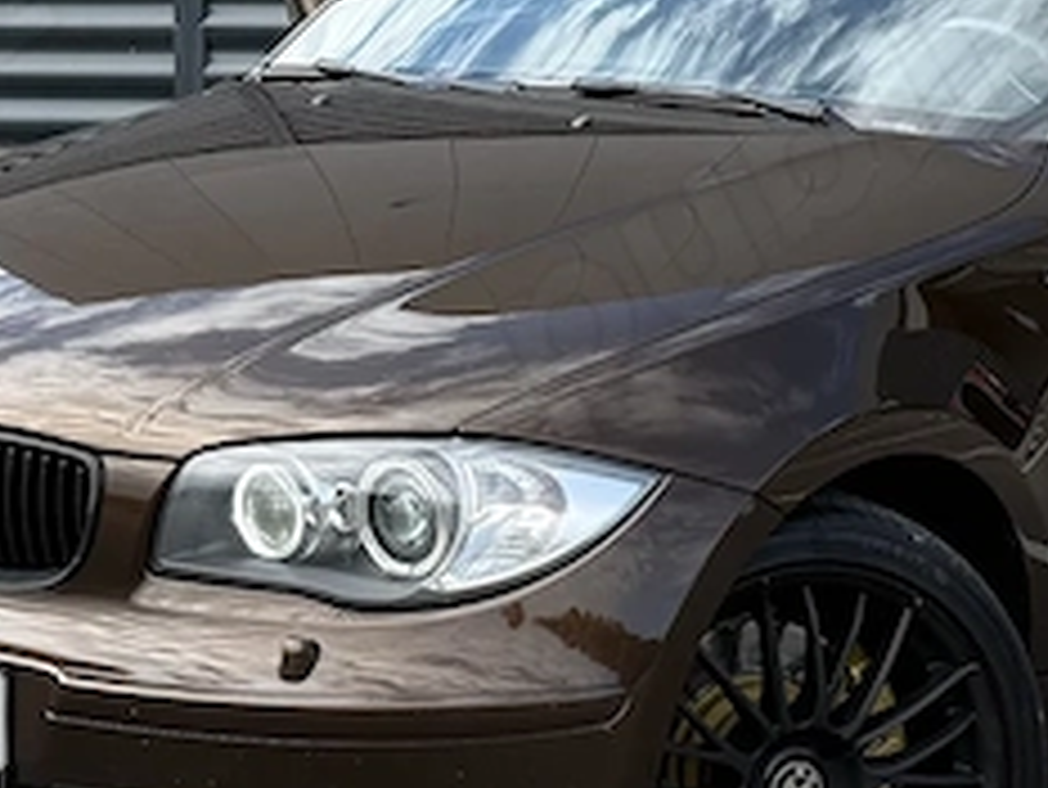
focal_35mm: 103
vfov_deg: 14.3
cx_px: 445
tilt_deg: -4.1
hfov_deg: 19.1
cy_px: 122
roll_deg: +0.4
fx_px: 3120
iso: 100
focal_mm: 6.76
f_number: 1.78
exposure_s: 1/1689
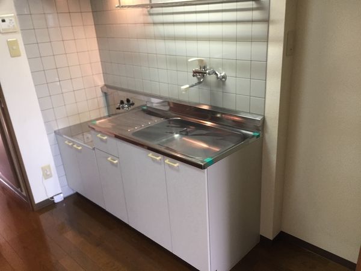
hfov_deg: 61.7
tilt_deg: -25.0
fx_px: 302
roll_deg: +2.6
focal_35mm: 29
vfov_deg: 48.2
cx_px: 180
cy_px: 136
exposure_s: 1/30
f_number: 2.2
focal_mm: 4.15
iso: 125
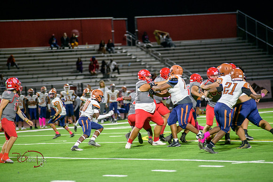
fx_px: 1517
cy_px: 91
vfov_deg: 6.9
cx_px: 136
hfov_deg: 10.3
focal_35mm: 200
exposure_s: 1/250
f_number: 2.8
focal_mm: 200
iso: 1600
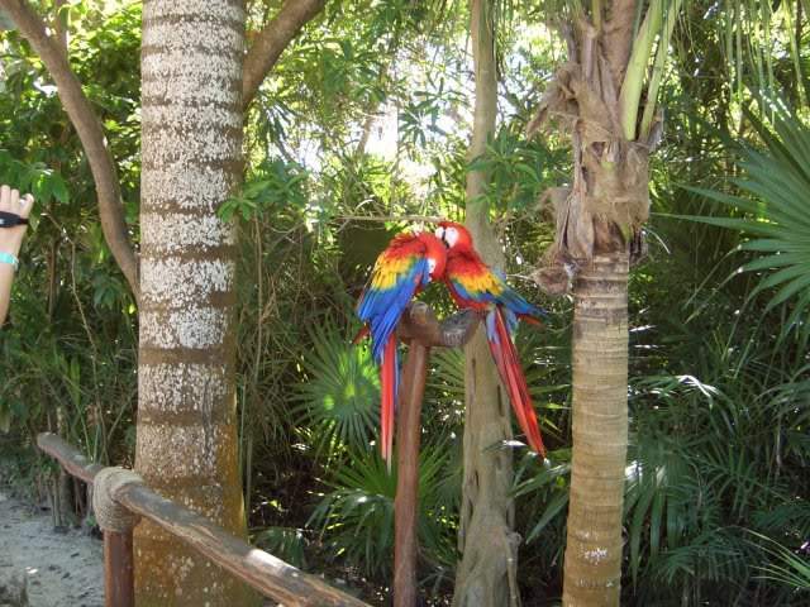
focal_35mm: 39
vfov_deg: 36.8
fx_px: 913
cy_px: 304
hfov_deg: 47.9
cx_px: 405
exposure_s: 1/80
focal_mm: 8
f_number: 2.8
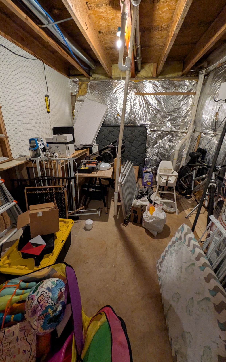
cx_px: 110
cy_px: 180
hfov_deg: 74.8
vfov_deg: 101.5
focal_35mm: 15
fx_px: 148
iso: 498
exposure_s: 1/30
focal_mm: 1.83
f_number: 2.2
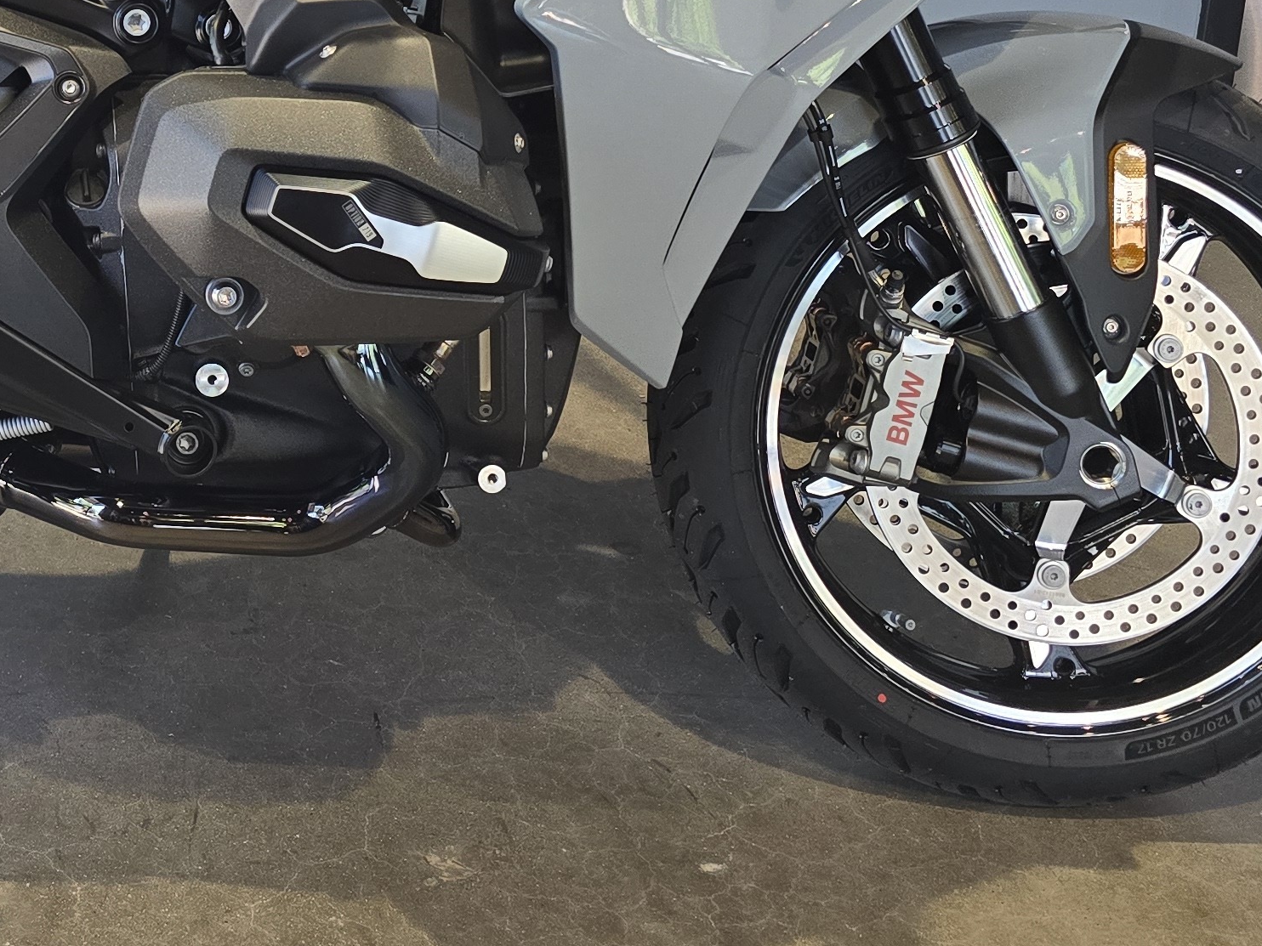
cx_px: 9
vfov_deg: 22.2
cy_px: -117
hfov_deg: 29.2
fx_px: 2260
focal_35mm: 62
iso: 125
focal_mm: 6.3
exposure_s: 1/120
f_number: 1.7
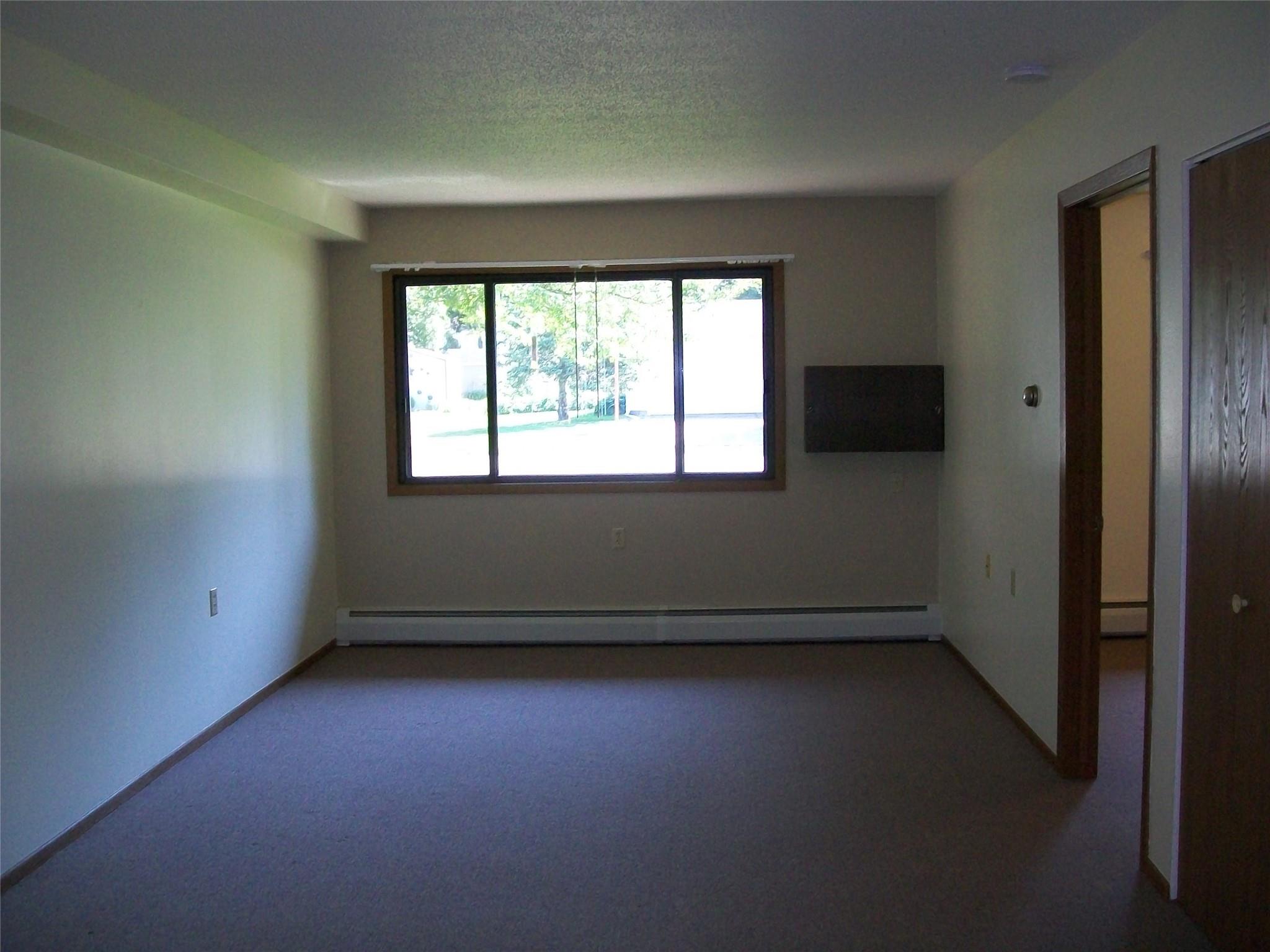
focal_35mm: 36
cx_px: 635
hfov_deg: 51.4
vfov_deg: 39.7
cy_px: 476
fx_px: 1321
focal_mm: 6
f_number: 2.7
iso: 160
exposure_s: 1/60
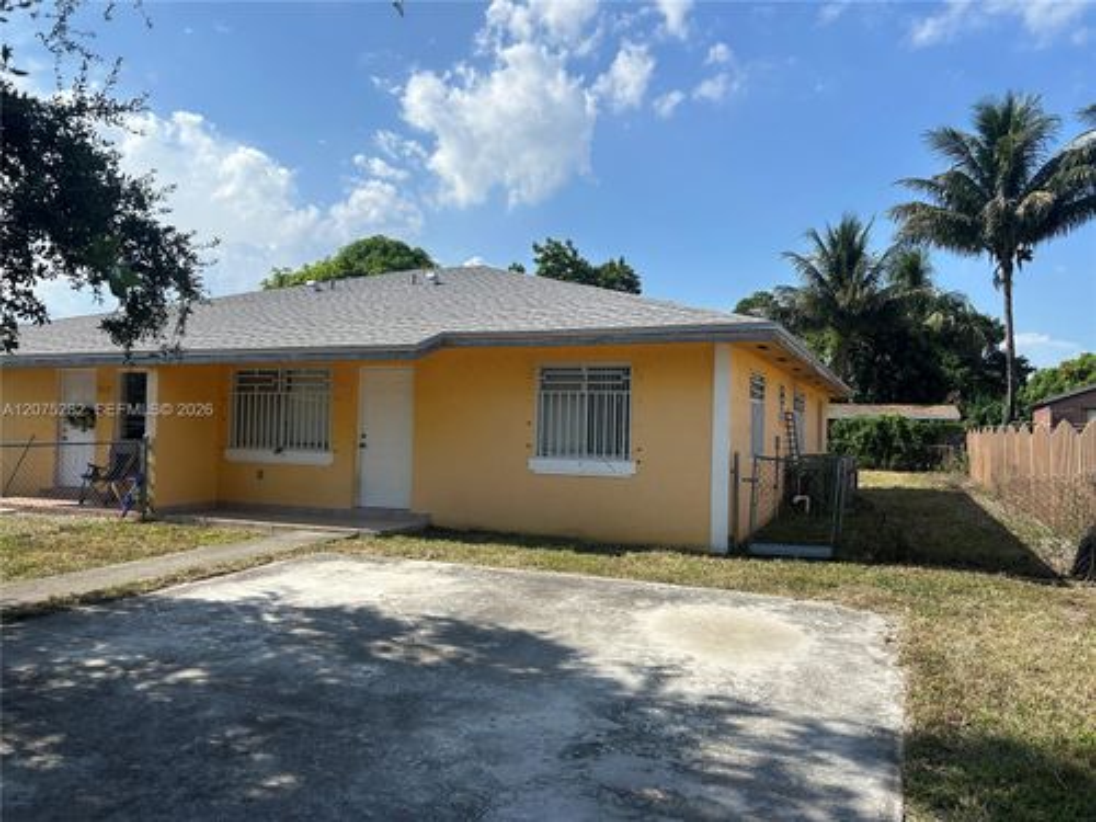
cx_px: 548
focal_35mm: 26
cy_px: 411
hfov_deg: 67.3
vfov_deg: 53.1
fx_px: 823
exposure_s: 1/4630
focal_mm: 5.7
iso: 50
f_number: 1.5
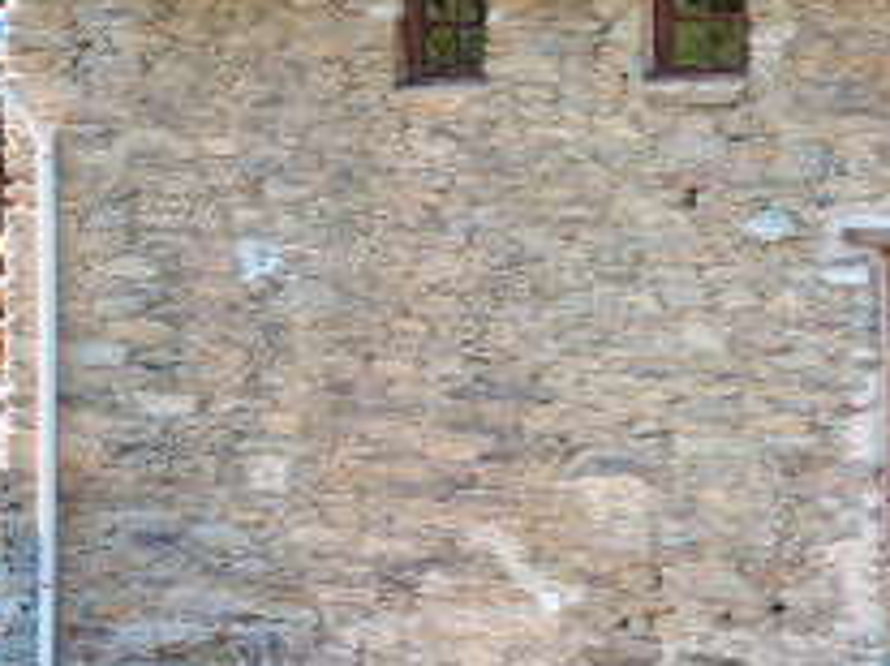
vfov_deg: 12.7
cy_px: 258
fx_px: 2981
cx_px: 576
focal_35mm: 116
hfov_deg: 17.0
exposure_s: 1/350
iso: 130
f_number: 1.7
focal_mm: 6.72
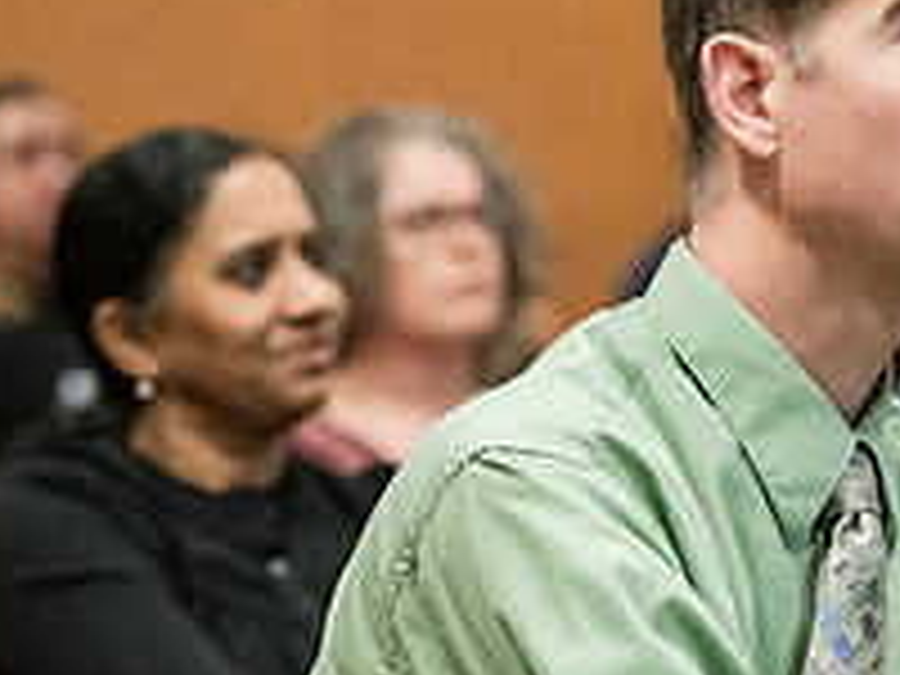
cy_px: 448
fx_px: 6526
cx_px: 814
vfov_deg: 5.9
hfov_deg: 7.9
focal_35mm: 251
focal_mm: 90
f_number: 3.2
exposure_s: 1/200
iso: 4000
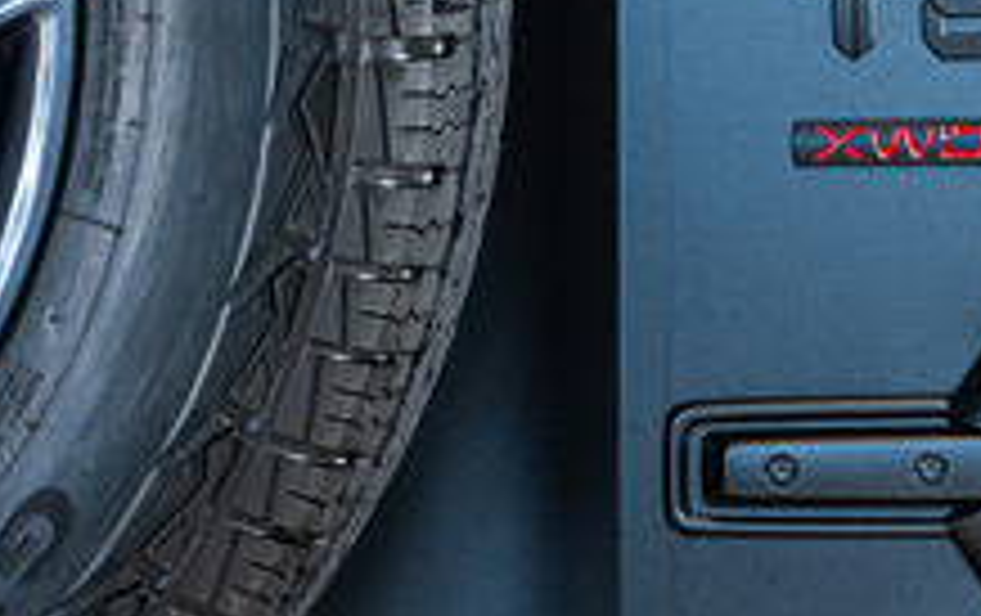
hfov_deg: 5.7
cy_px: 31
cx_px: 2041
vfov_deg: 3.7
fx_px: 9586
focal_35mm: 358
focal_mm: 75
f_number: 2.8
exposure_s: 1/125
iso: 640
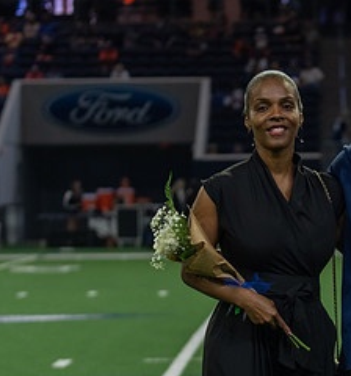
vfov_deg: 9.3
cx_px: 351
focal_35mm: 193
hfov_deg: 8.7
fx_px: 2295
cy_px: 316
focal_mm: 70
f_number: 2.8
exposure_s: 1/320
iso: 1000
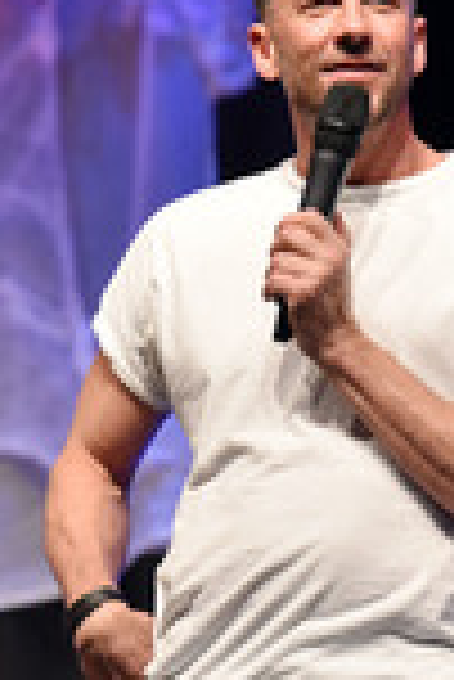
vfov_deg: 4.8
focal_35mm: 432
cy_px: 500
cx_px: 2
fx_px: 8153
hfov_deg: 3.2
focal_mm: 145
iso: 3200
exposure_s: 1/160
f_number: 4.5
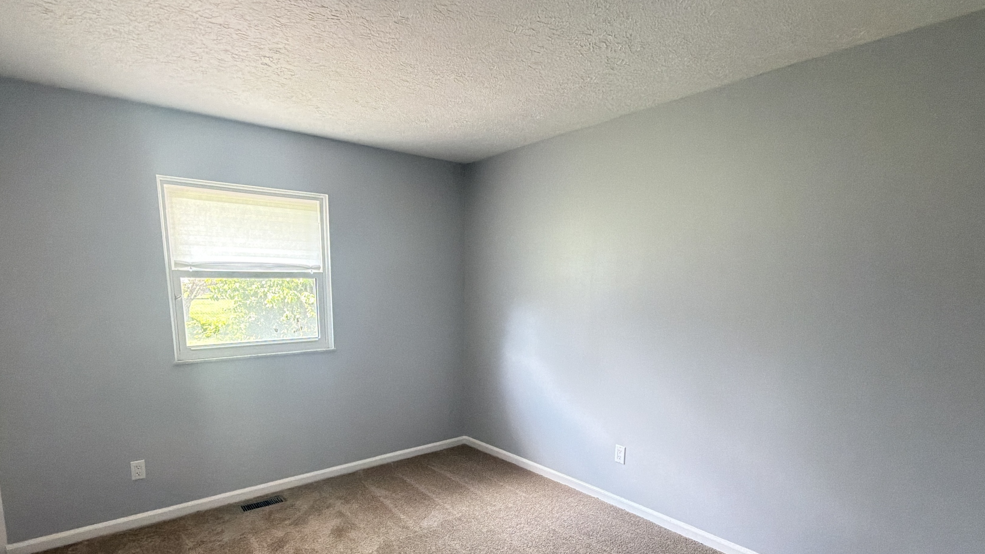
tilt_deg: -9.5
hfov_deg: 89.5
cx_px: 472
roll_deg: -0.4
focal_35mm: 19
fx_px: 496
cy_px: 361
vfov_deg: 57.3
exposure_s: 1/60
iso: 400
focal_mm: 2.22
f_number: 2.2
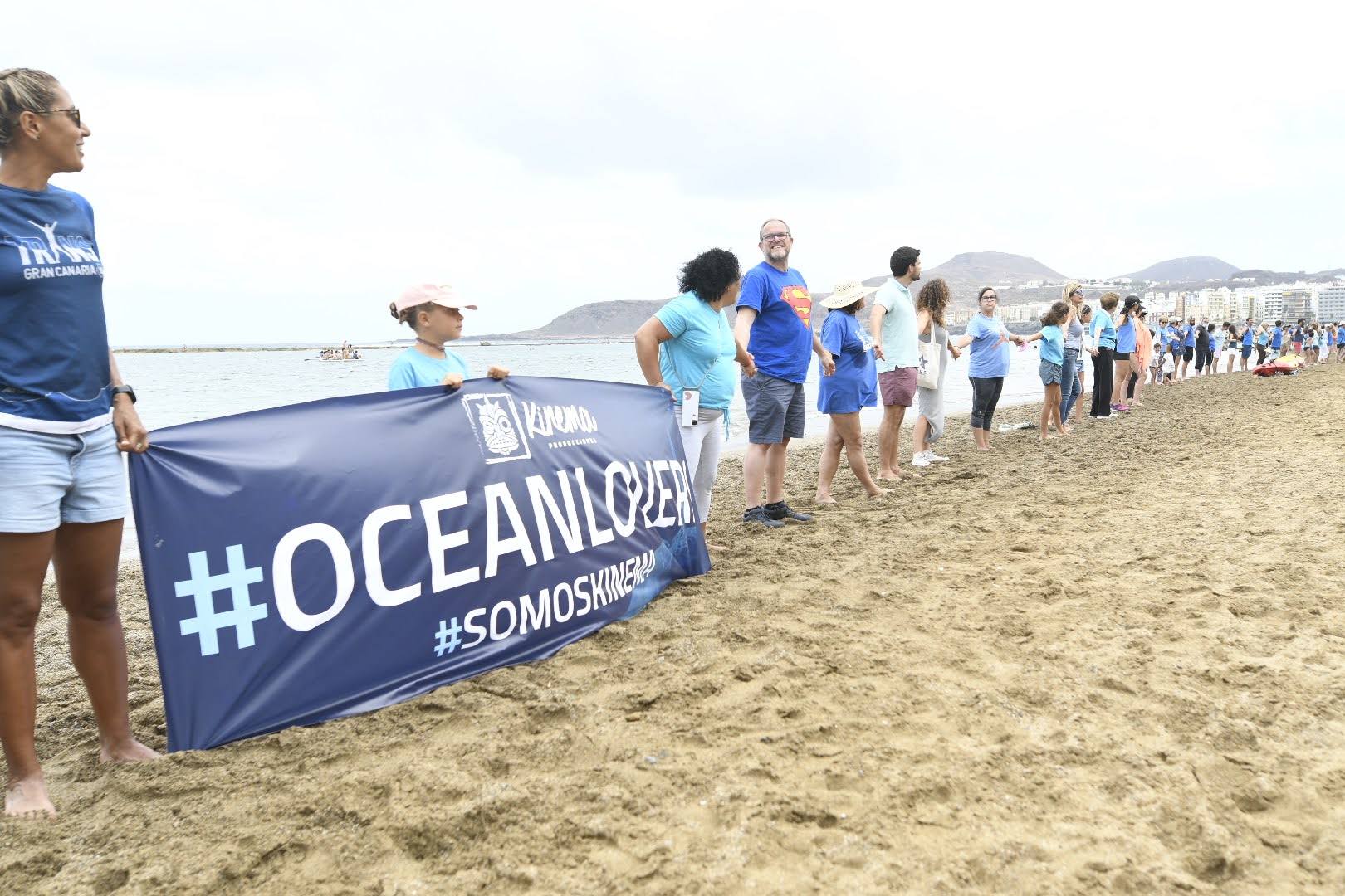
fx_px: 1121
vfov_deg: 43.6
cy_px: 448
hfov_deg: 61.9
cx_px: 672
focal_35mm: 30
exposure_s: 1/500
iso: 100
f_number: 3.5
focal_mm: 20
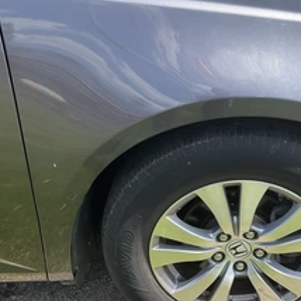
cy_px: 177
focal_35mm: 48
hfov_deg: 34.8
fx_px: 472
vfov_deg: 35.3
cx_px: 217
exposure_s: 1/804
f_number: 1.8
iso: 25
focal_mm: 3
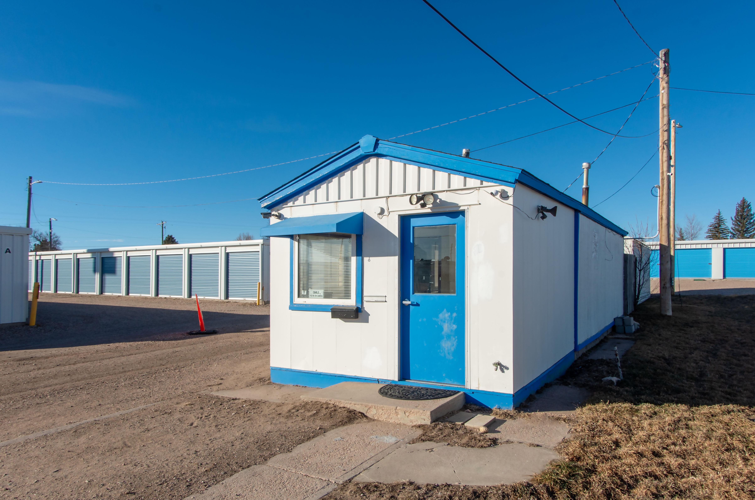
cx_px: 378
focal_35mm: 26
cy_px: 250
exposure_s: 1/200
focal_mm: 17
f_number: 18
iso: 200
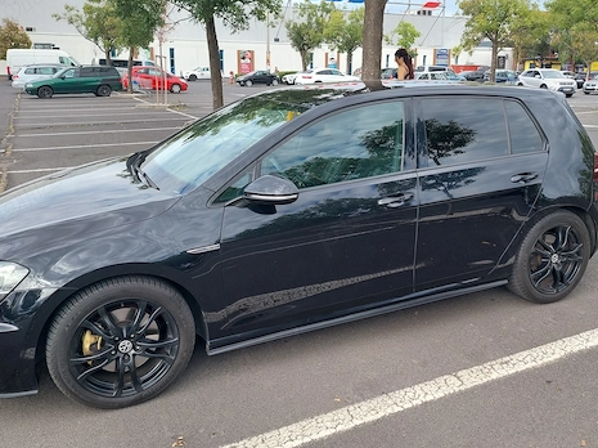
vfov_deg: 45.3
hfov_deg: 58.4
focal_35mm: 31
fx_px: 535
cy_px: 201
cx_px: 307
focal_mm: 5.23
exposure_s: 1/375
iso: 40
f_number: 1.8
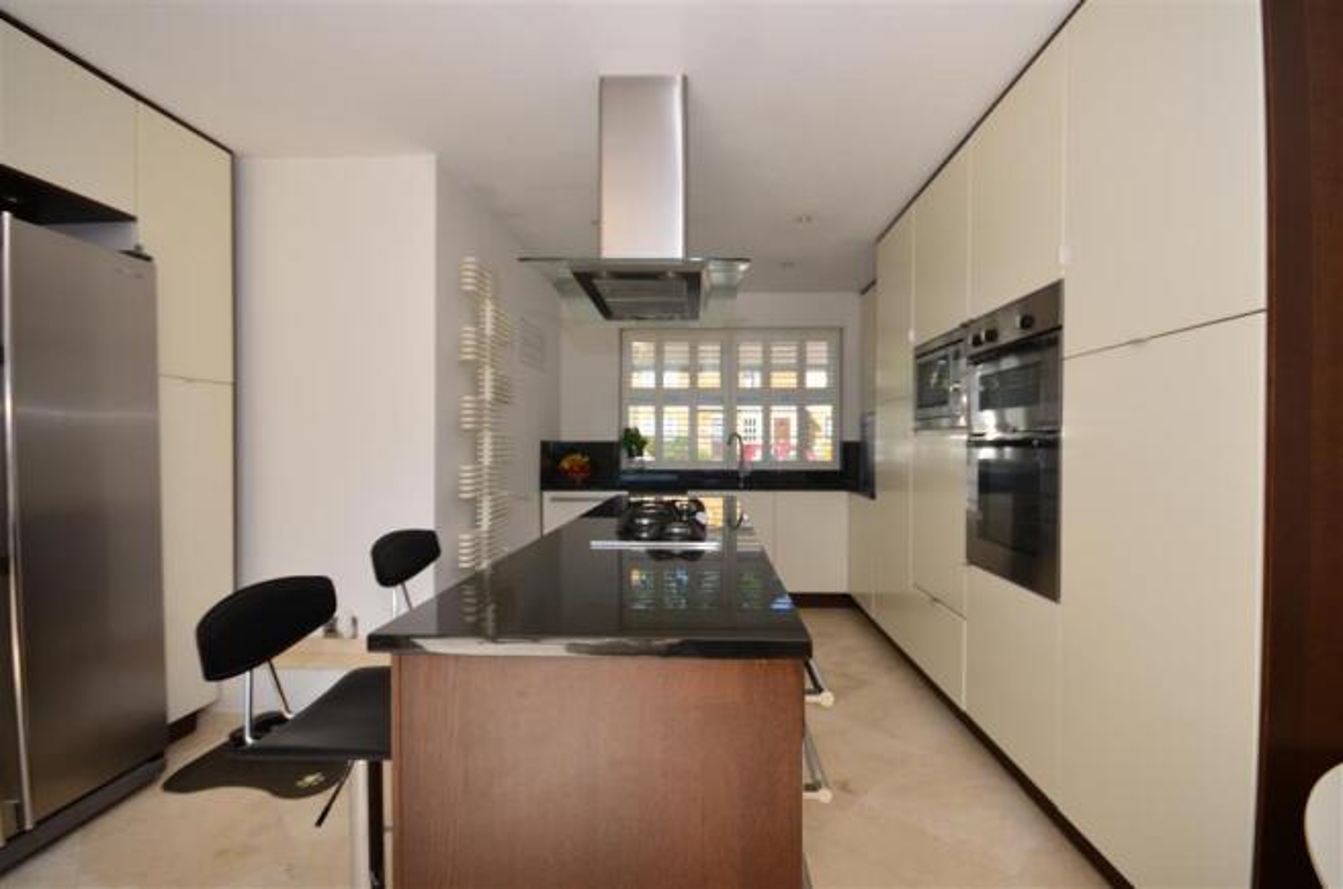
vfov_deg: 71.8
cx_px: 672
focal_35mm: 16
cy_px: 444
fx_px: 614
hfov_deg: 95.1
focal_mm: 11
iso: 200
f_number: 8
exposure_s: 1/200
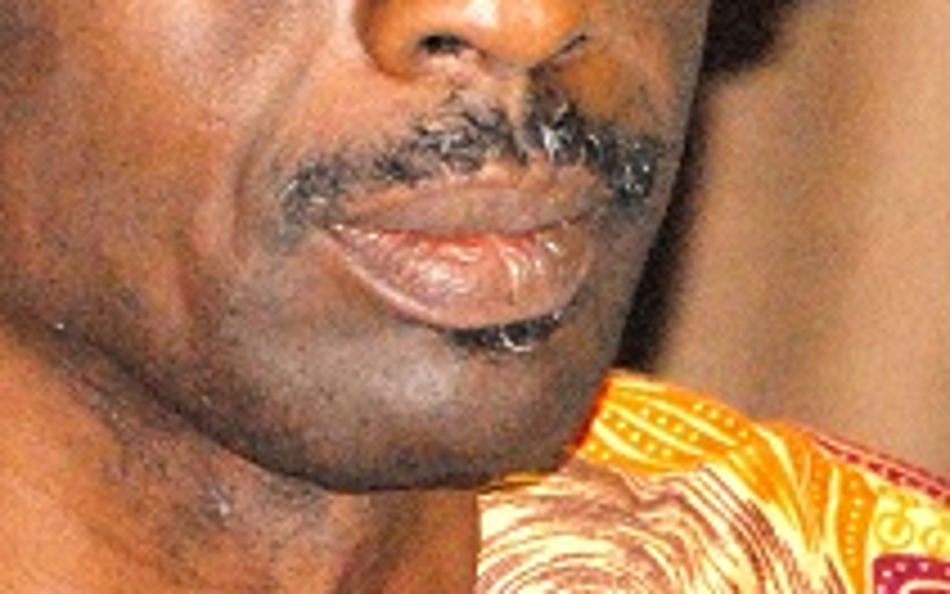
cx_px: 135
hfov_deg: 2.6
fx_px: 21055
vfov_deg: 1.6
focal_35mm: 813
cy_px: 115
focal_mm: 140
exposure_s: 1/100
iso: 1600
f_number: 6
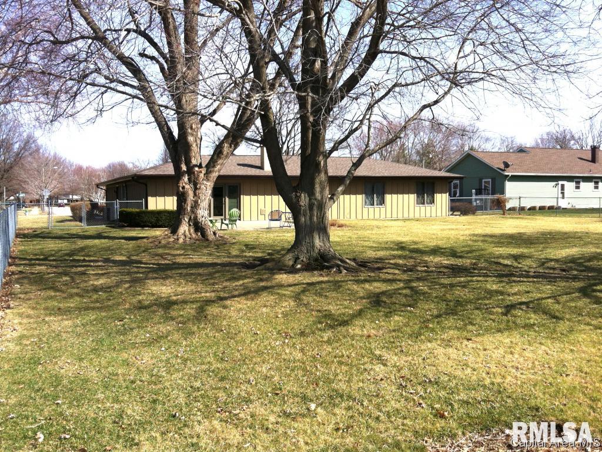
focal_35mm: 35
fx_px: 609
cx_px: 301
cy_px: 226
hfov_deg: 52.6
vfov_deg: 40.7
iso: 80
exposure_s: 1/914
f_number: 2.8
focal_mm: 3.85
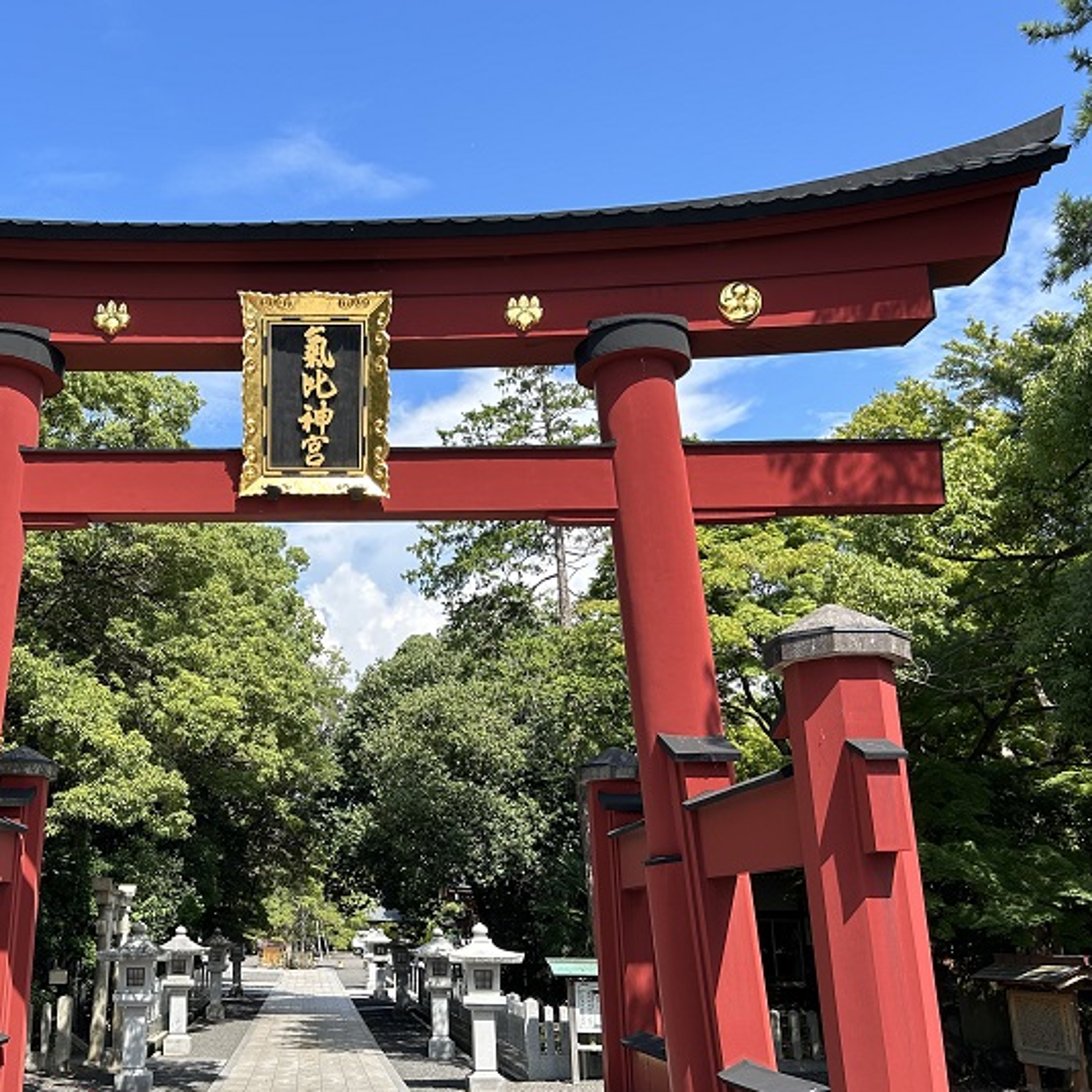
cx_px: 291
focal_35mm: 35
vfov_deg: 47.2
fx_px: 1249
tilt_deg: +14.3
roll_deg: -0.2
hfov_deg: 45.8
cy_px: 585
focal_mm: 5.7
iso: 50
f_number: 1.5
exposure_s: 1/1645
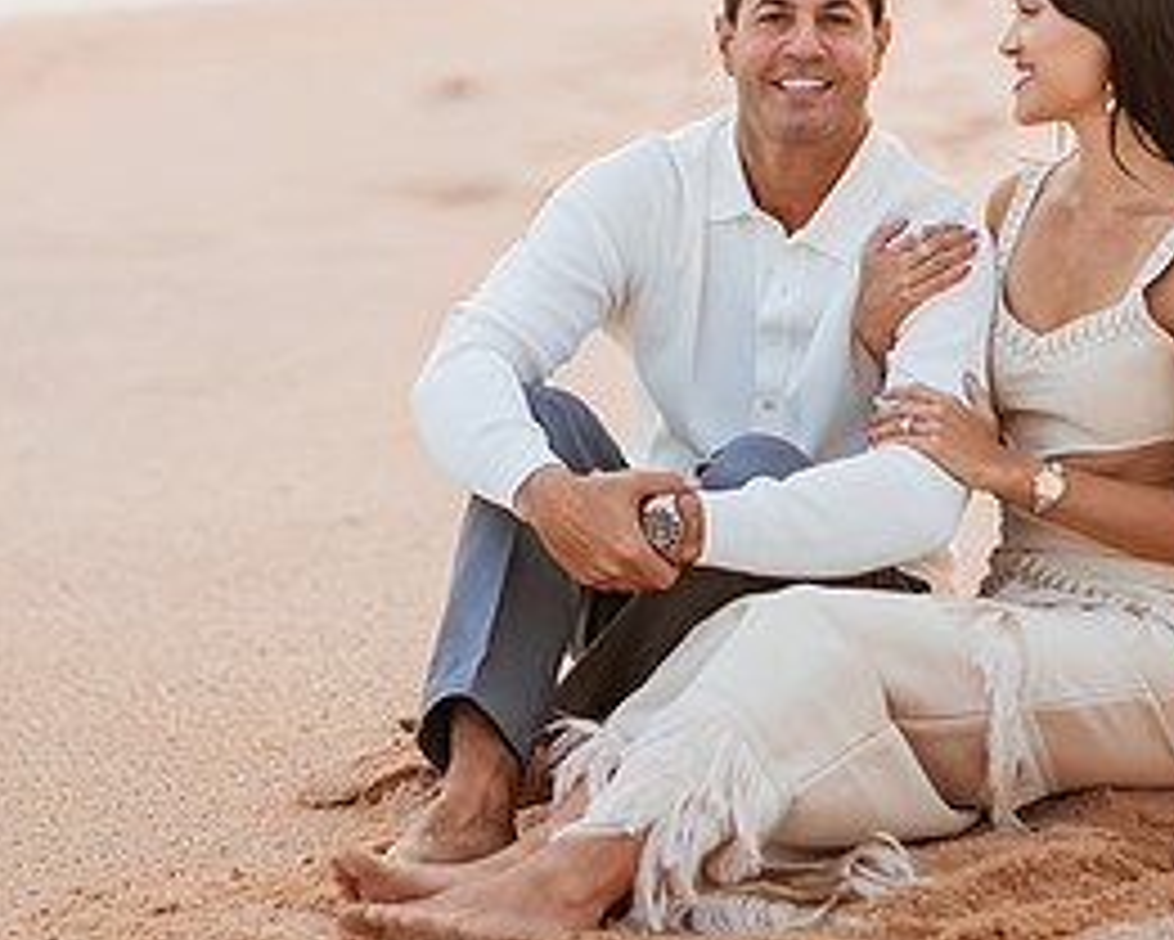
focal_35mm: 124
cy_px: 194
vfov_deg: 12.4
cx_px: 562
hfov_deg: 15.5
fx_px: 4310
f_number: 1.4
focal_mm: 58
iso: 250
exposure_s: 1/6400
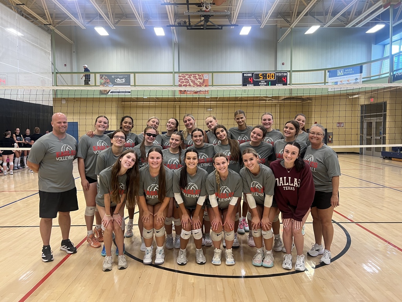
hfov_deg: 67.3
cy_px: 151
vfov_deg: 53.1
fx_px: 302
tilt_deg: -2.4
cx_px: 201
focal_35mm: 26
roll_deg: +1.3
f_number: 1.5
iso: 80
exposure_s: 1/60
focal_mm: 5.7
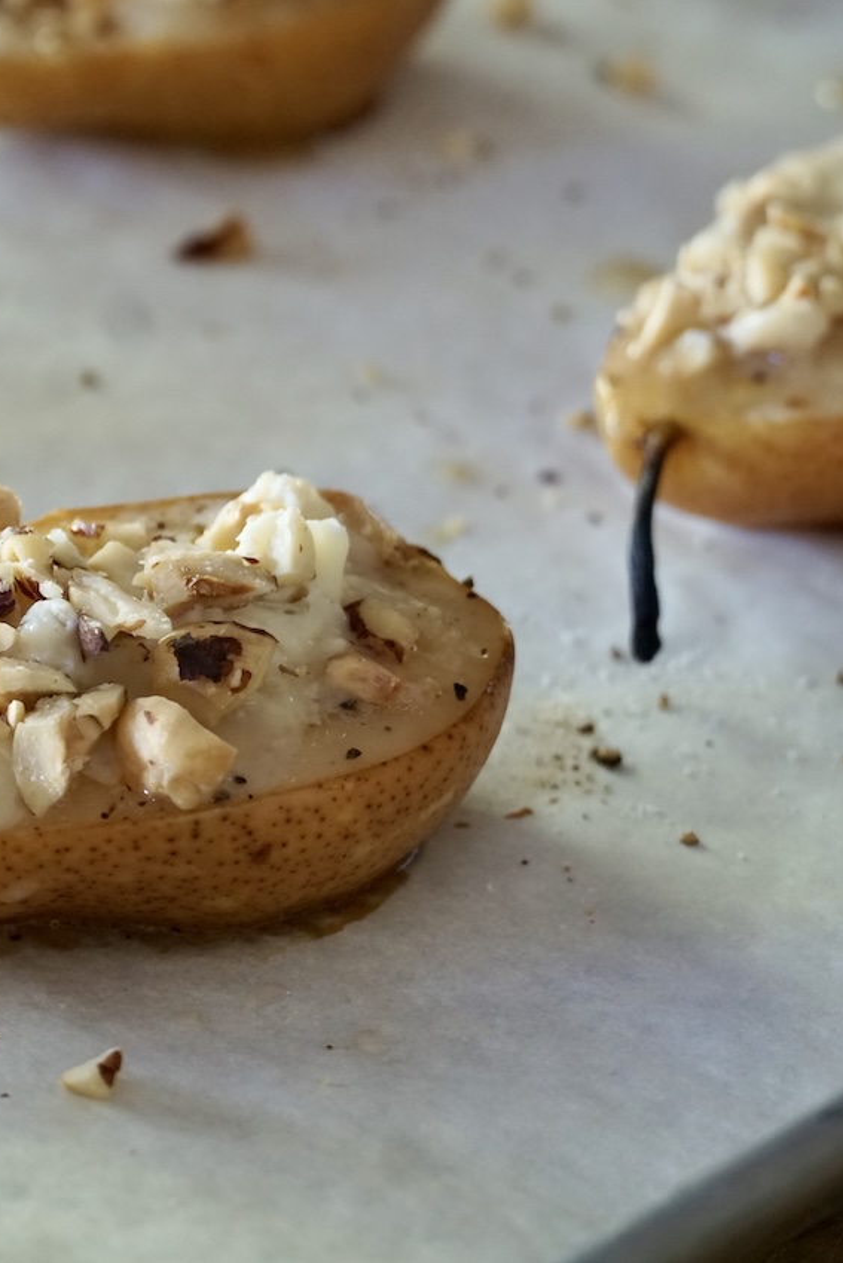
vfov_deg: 13.8
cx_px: 144
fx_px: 5231
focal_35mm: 149
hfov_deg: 9.2
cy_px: 631
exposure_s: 1/125
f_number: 5.6
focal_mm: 66
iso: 5000
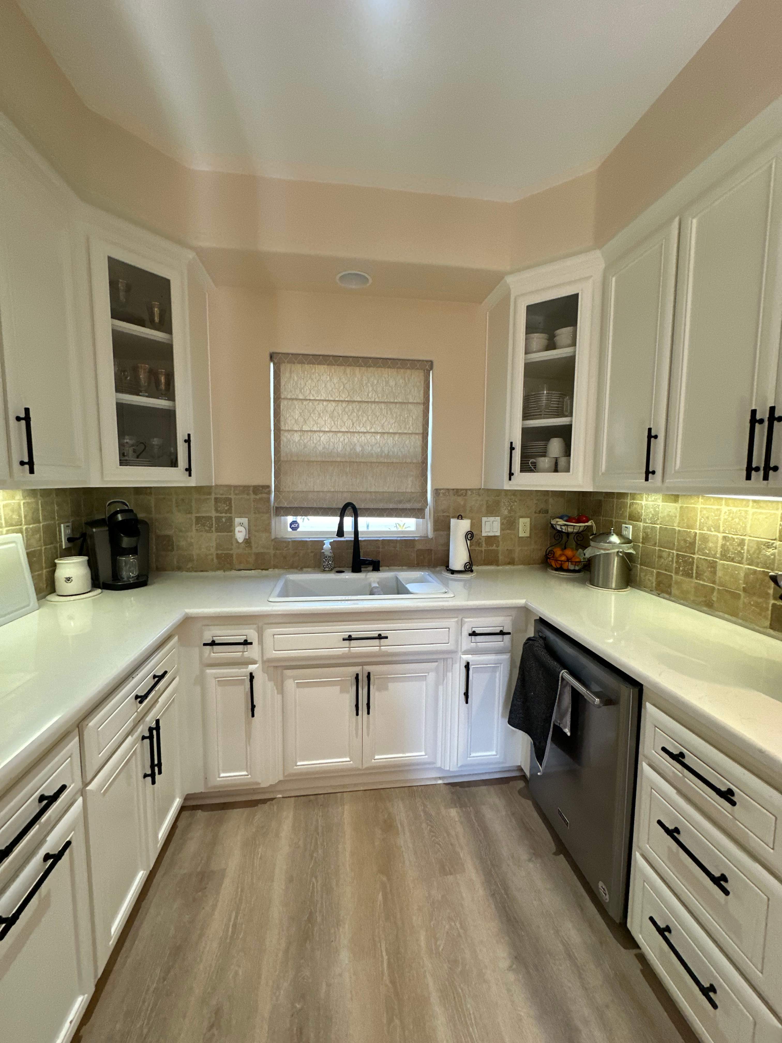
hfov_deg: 85.7
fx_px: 422
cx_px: 391
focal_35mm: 14
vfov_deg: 102.1
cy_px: 522
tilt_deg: -2.9
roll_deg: +0.8
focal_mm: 2.22
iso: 250
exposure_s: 1/120
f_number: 2.2
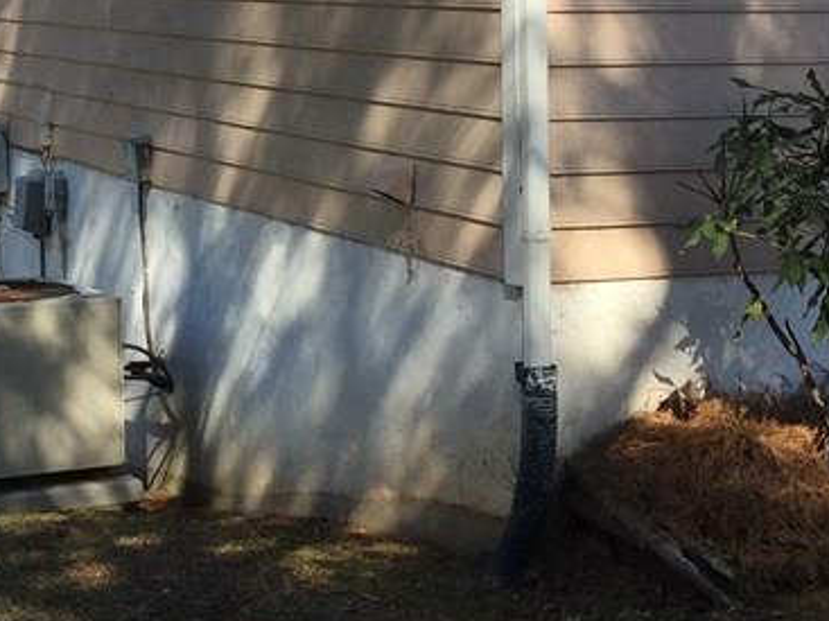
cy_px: -77
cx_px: 59
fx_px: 1939
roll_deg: -1.6
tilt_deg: +1.8
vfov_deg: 17.5
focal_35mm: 81
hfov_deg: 23.4
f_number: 2.2
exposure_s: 1/638
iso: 32
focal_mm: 4.15
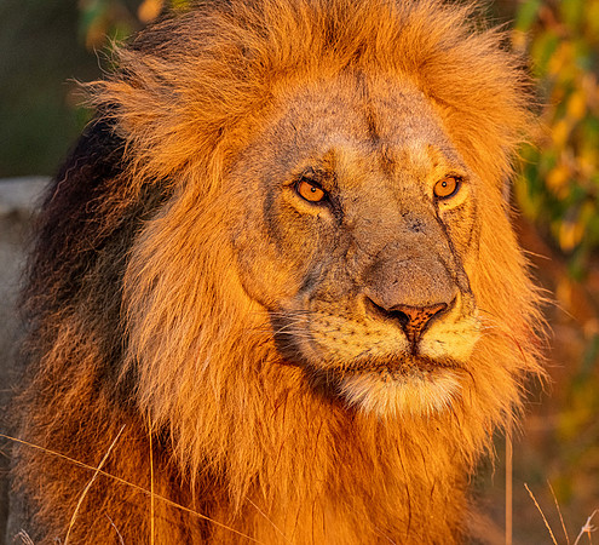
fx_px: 13613
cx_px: 408
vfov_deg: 2.3
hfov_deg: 2.5
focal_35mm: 728
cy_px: 272
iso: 3200
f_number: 5.6
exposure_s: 1/320
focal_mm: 600
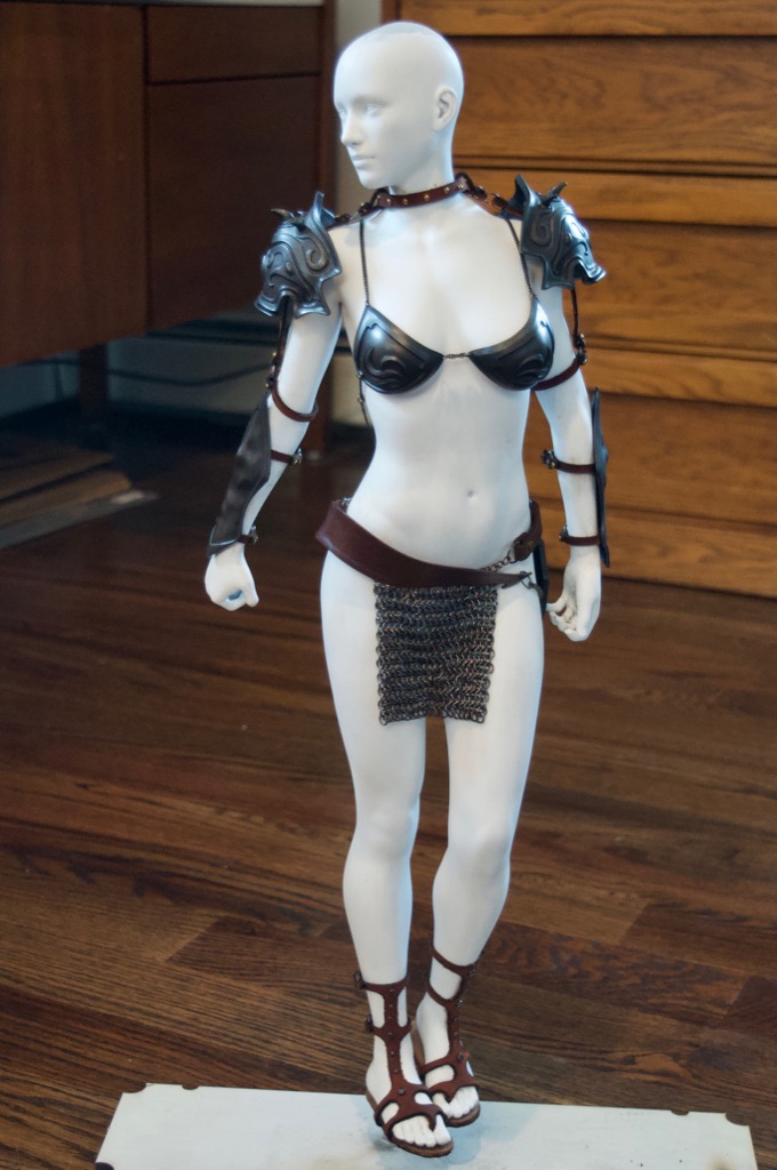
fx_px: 1655
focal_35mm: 51
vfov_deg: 38.9
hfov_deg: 26.4
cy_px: 585
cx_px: 388
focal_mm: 34
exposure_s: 1/25
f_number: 4.5
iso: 1600
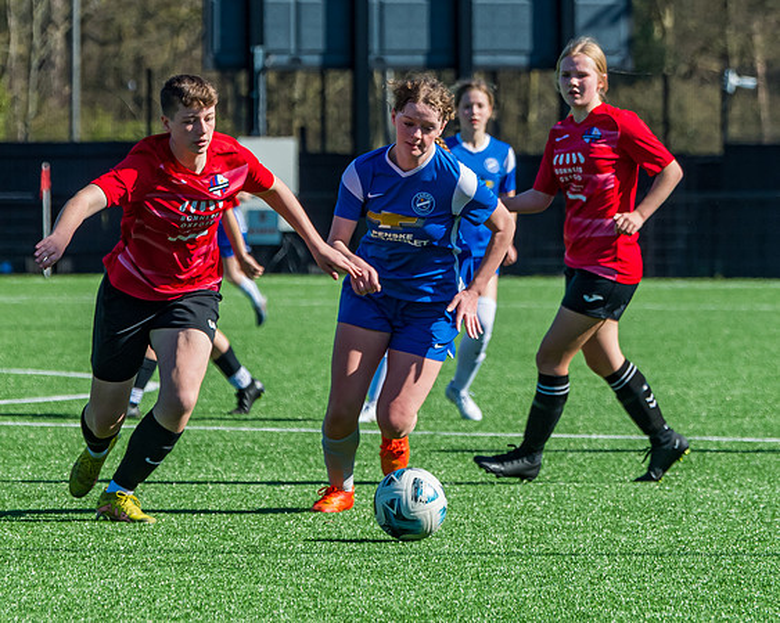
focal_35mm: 318
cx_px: 404
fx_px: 7345
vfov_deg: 4.9
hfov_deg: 6.1
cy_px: 312
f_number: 5.6
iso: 400
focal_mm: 165
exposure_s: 1/1600
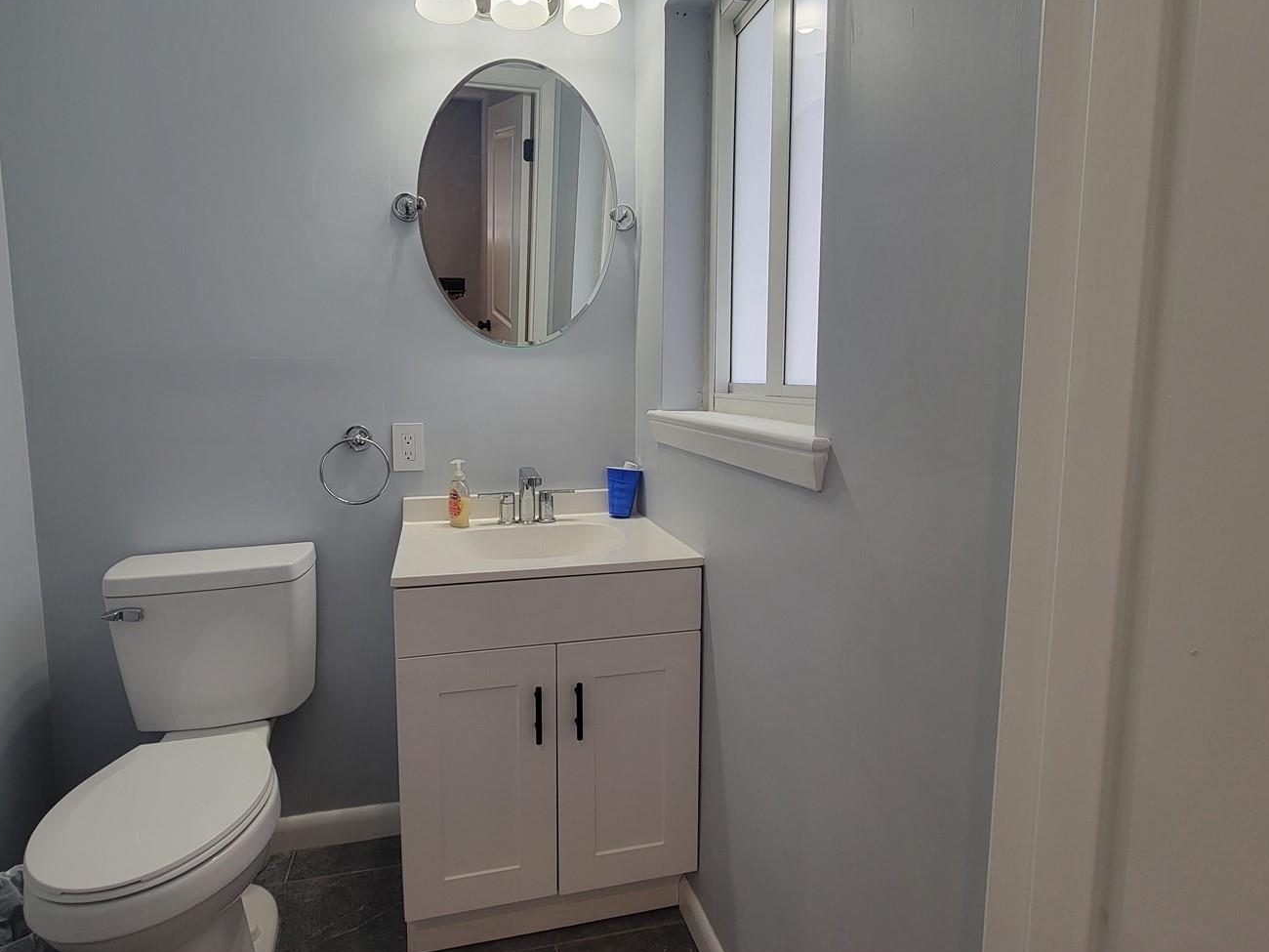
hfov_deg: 94.4
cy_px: 441
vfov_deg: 78.0
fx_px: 587
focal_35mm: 16
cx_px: 594
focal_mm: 2.2
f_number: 2.2
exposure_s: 1/60
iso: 64
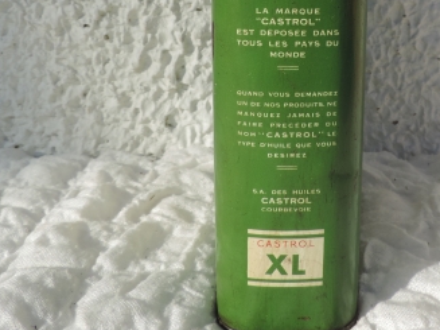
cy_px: 44
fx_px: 559
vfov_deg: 31.6
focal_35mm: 44
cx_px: 287
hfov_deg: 42.5
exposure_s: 1/1250
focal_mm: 4.3
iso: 80
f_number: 3.3
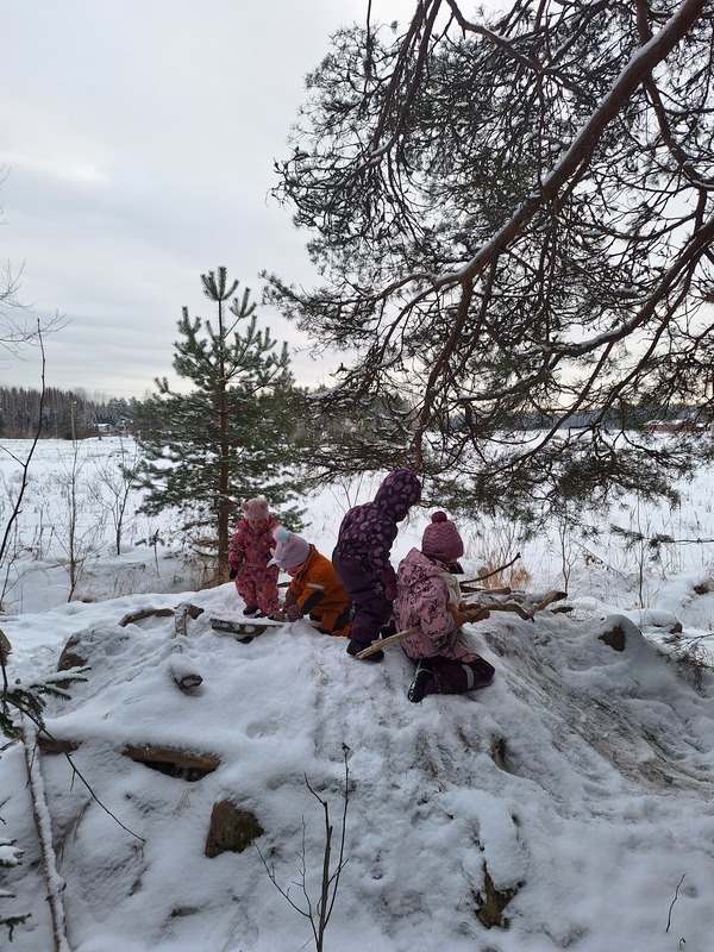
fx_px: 633
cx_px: 357
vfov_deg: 73.9
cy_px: 476
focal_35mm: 23
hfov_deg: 58.9
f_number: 1.8
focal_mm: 5.54
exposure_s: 1/729
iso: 40
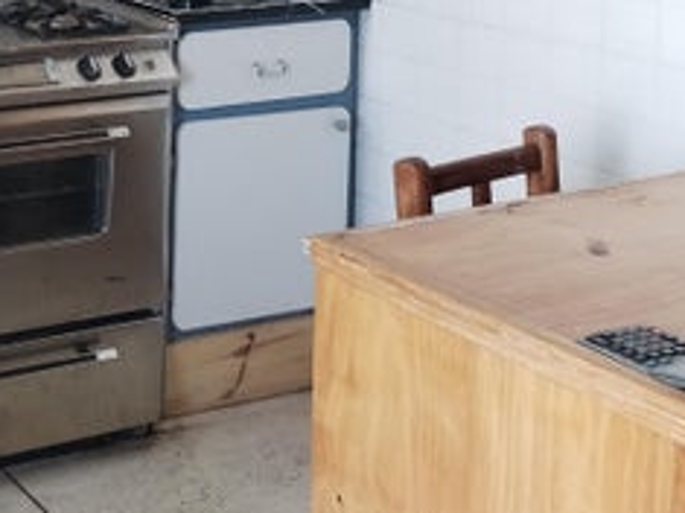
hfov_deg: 22.8
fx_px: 1562
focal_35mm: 79
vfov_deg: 17.5
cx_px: -122
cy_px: -143
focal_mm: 4.75
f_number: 1.8
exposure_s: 1/33.3
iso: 402
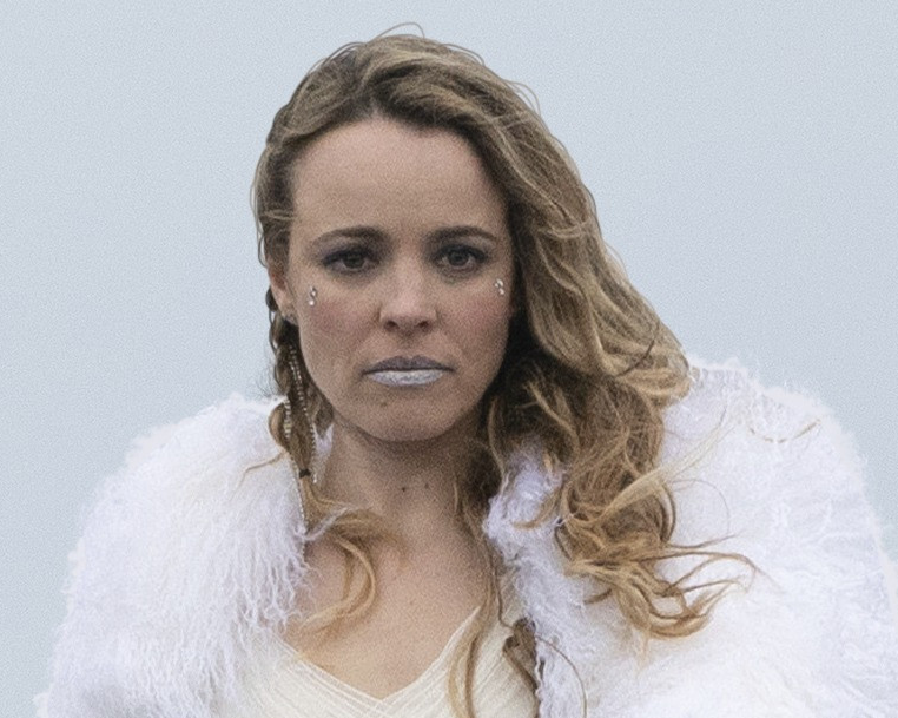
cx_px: 20
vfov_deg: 1.4
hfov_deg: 1.8
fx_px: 29064
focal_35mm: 1094
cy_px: 821
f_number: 6.3
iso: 1600
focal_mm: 148
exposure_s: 1/500
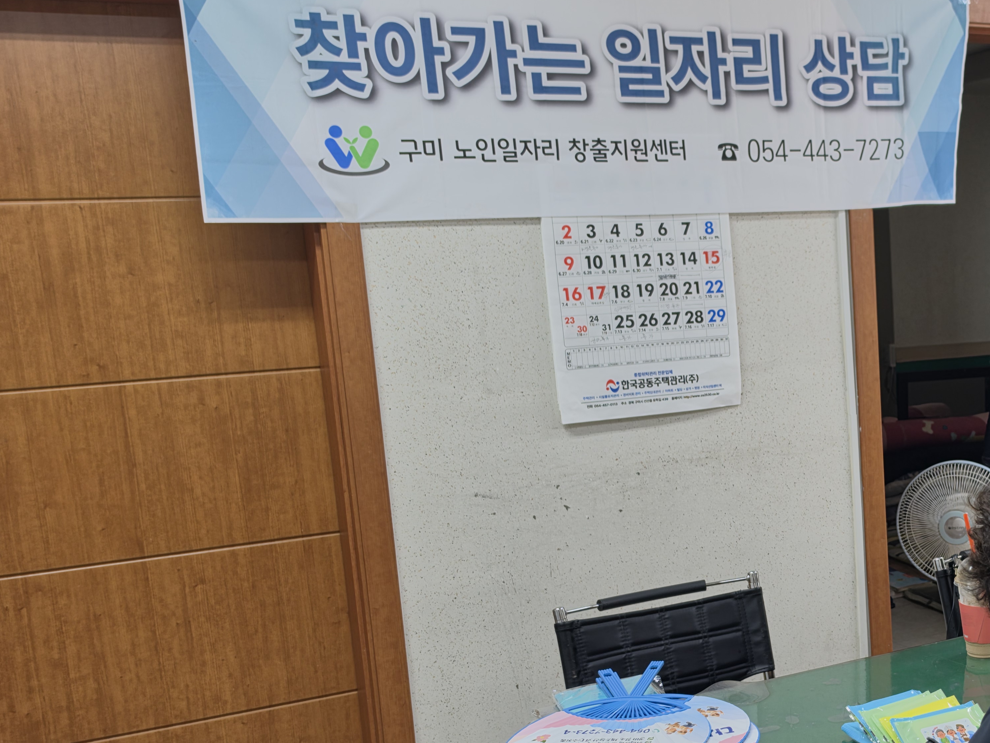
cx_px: 871
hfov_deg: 40.1
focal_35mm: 44
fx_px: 1258
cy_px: 499
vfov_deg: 32.6
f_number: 1.4
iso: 80
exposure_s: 1/120
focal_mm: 6.5
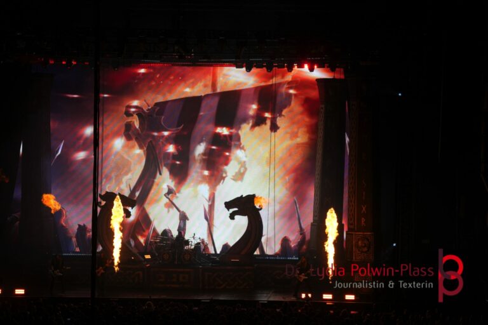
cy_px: 162
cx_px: 244
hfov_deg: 15.2
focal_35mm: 135
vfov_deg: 10.2
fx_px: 1830
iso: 200
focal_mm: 90
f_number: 5.6
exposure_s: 1/160
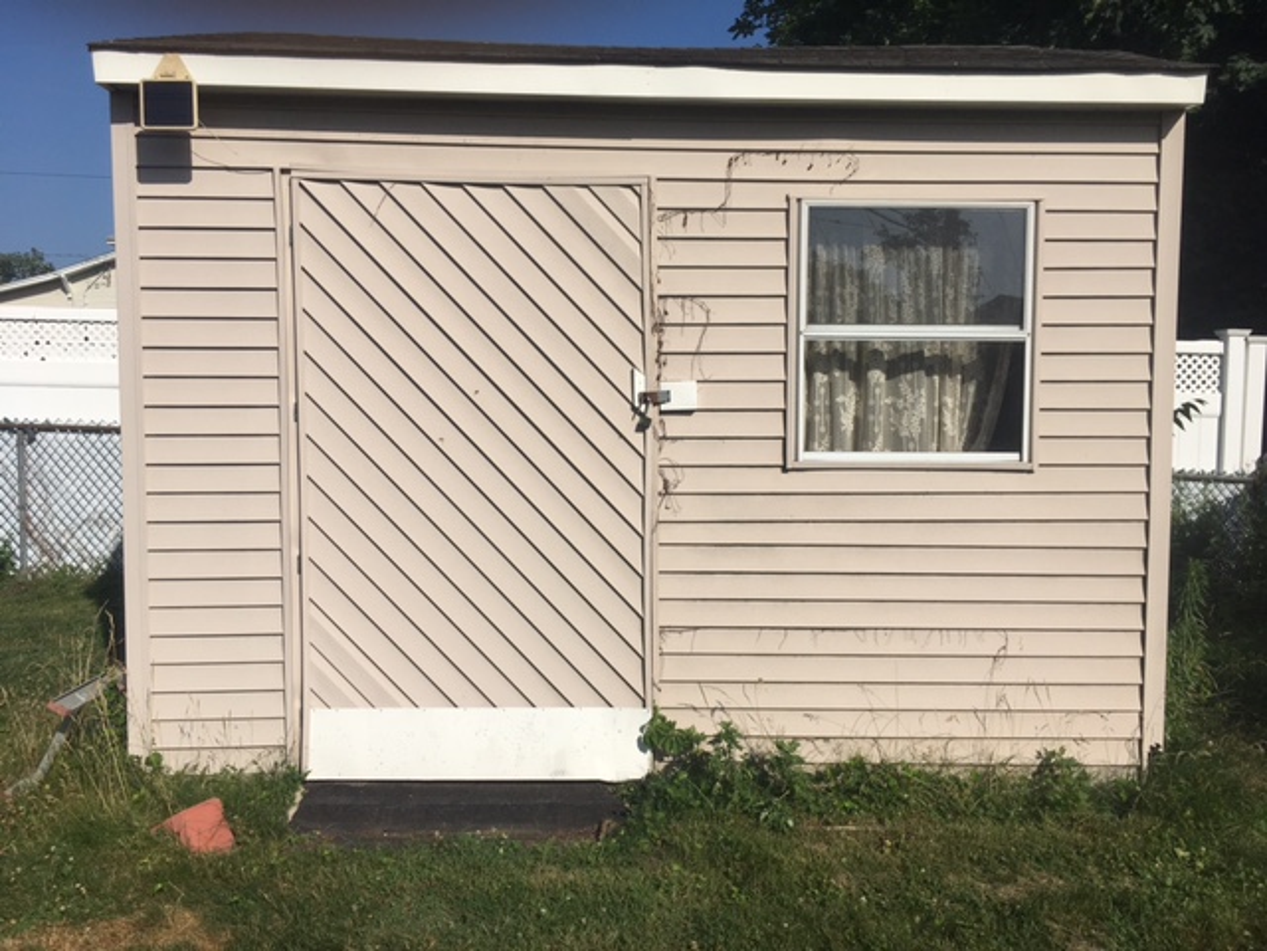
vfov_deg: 48.2
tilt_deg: -4.8
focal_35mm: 29
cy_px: 476
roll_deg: -0.6
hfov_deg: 61.7
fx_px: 1061
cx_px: 634
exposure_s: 1/4049
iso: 25
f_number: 2.2
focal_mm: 4.15
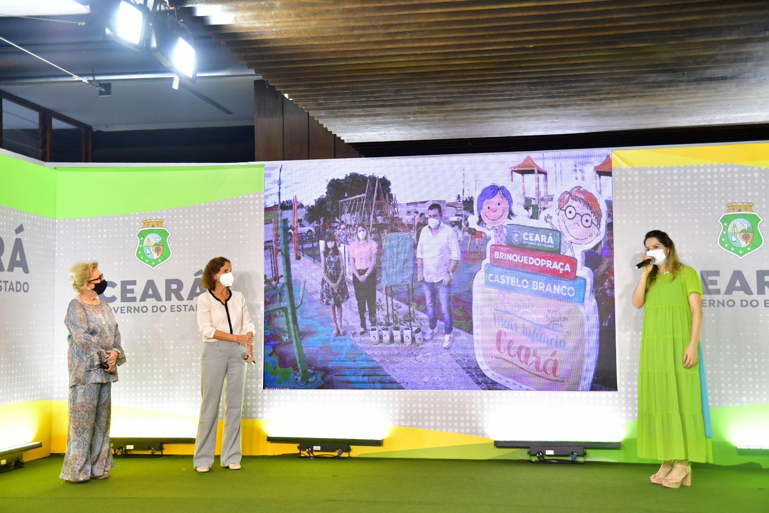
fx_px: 993
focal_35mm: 46
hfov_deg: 42.3
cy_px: 256
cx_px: 384
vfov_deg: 28.9
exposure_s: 1/350
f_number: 3.2
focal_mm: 31
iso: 1000
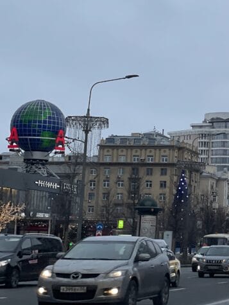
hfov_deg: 12.8
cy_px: 108
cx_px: 308
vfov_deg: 17.5
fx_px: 987
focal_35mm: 112
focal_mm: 6
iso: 25
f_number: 2
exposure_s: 1/122
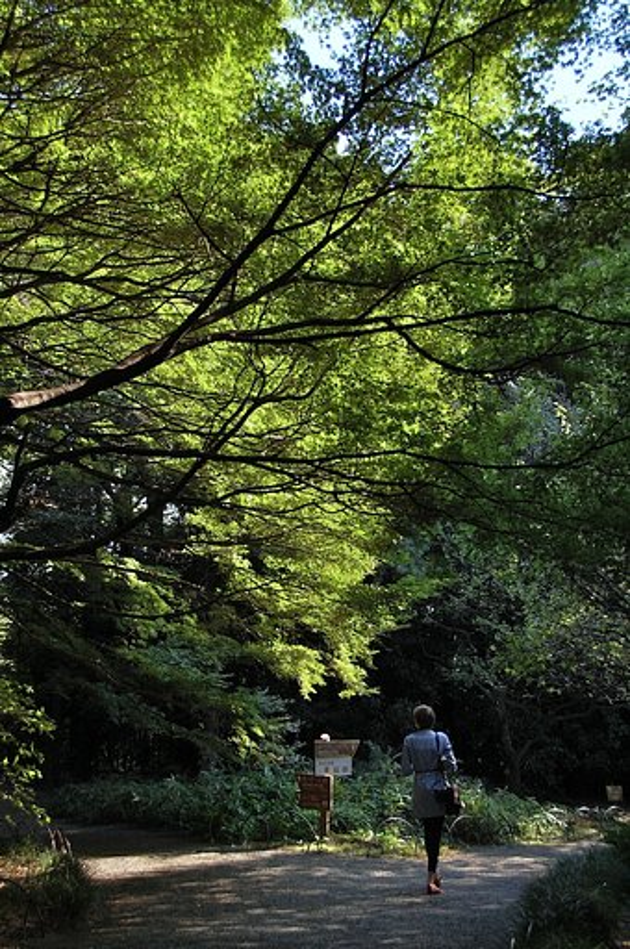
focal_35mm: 51
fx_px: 1342
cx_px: 315
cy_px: 474
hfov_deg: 26.4
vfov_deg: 38.9
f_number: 5.6
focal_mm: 34
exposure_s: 1/200
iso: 200
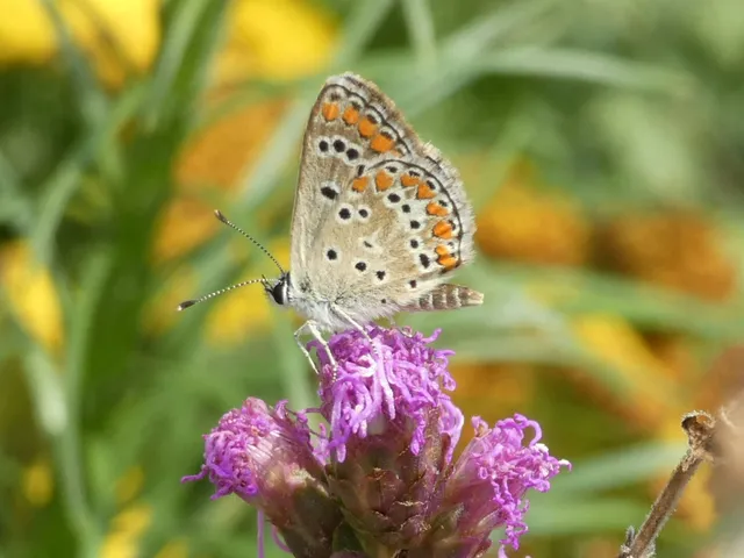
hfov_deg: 13.7
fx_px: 3095
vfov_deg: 10.3
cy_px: 279
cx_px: 372
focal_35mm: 144
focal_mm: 25.8
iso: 80
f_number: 5.3
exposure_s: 1/160
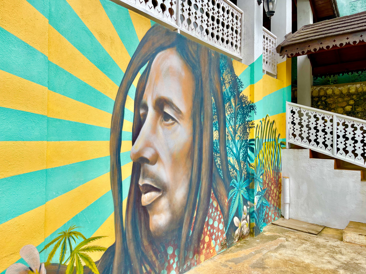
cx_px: 183
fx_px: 275
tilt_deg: +1.5
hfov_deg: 67.3
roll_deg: -0.6
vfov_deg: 53.1
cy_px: 137
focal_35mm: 26
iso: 40
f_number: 1.6
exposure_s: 1/121
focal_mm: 5.1
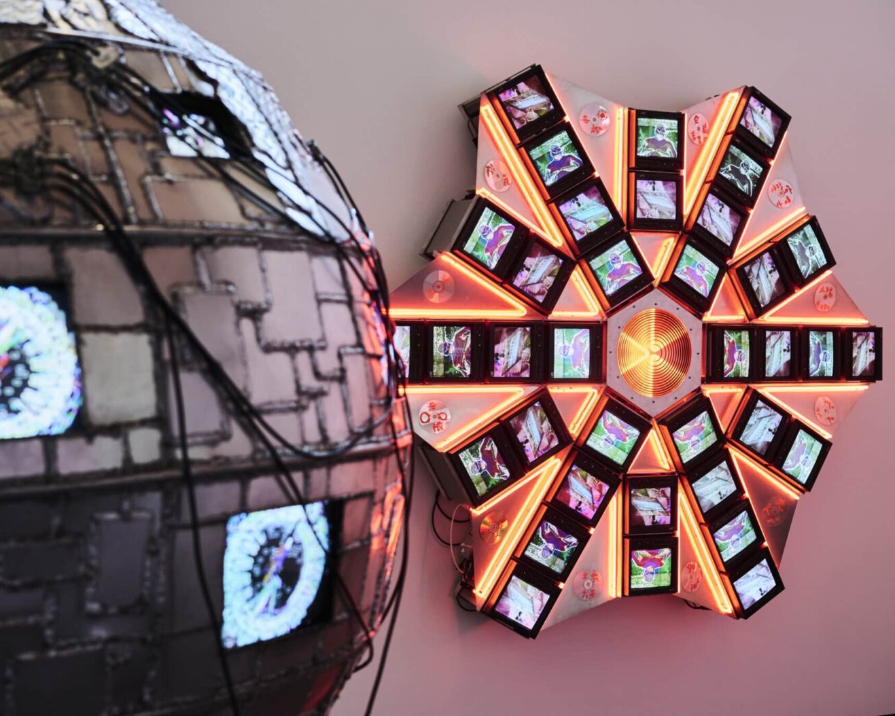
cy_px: 355
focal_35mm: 57
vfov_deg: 26.7
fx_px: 1510
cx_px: 476
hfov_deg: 33.0
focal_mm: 50
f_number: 3.5
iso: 200
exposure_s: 1/25
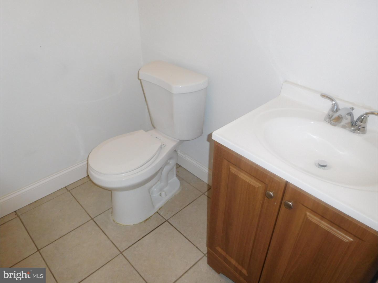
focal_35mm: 25
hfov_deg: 69.4
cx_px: 189
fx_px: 273
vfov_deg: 54.9
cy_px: 142
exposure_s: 1/30
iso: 200
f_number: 3.4
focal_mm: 4.5
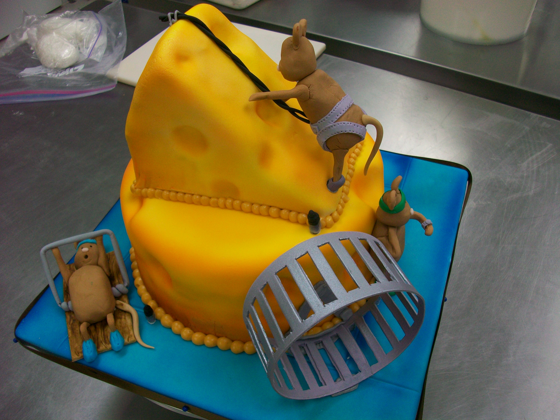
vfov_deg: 44.2
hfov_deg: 56.8
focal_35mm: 32
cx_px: 280
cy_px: 210
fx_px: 518
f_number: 2.8
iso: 77
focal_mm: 5.7
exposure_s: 1/60
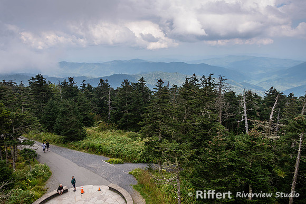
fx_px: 238
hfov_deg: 65.5
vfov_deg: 46.4
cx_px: 153
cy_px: 102
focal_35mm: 28
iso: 100
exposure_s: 1/125
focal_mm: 28
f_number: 8
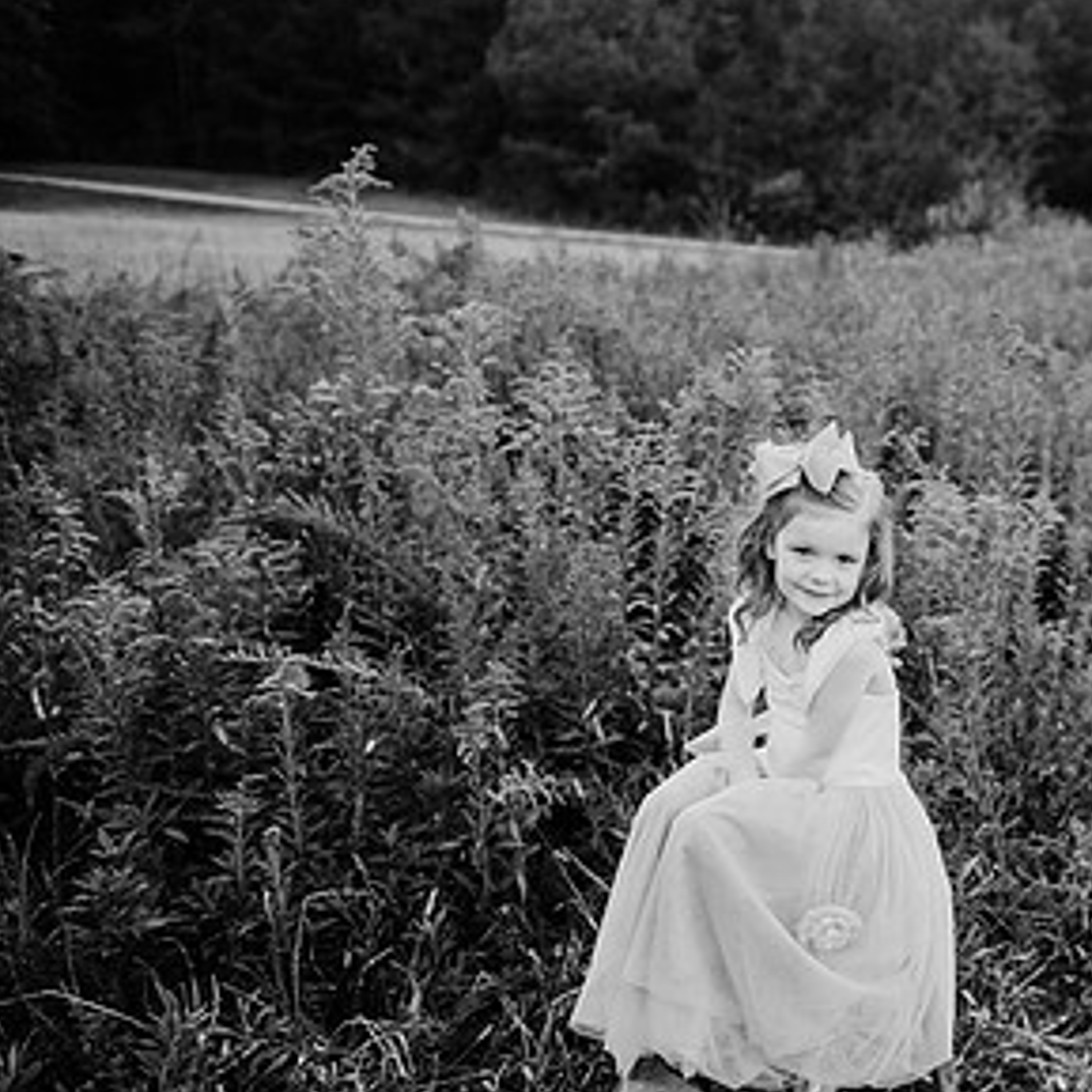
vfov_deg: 40.8
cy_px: 618
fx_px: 1463
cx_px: 1050
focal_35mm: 41
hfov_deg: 37.3
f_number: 2.5
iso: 250
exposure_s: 1/640
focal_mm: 24
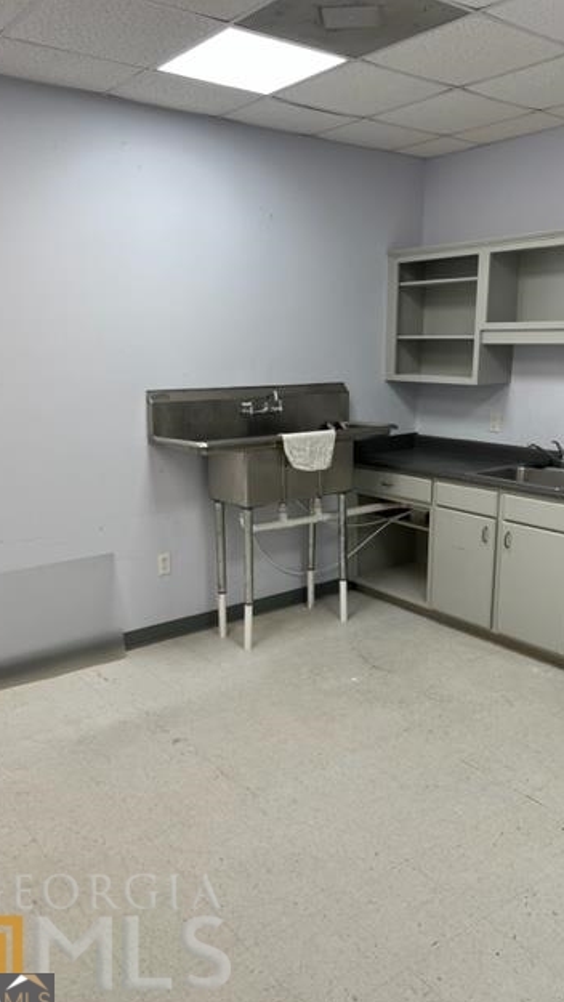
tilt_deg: -12.2
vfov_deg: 66.0
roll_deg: +0.0
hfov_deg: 40.2
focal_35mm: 29
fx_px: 770
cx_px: 285
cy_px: 511
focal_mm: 5.7
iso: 50
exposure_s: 1/166
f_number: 1.5
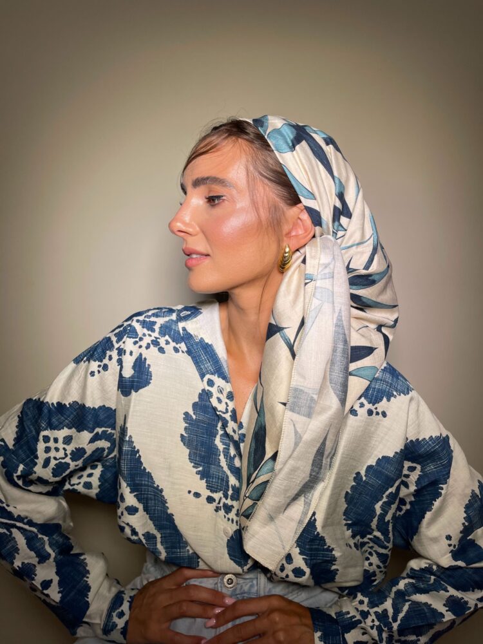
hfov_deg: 54.9
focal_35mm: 25
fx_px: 465
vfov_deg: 69.4
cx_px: 242
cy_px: 322
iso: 32
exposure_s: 1/161
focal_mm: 5.1
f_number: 1.6
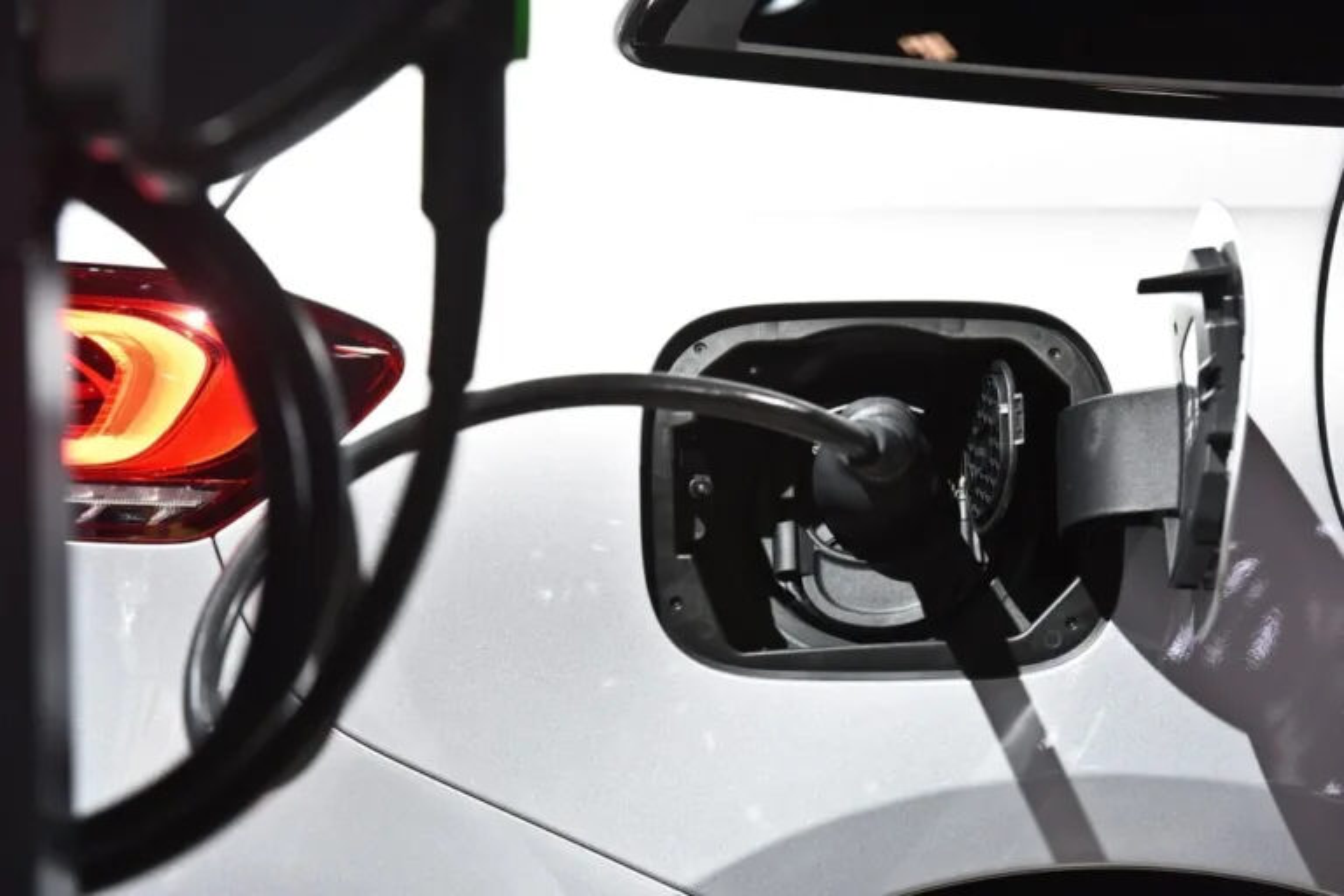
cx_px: 672
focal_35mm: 135
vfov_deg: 10.2
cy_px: 448
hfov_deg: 15.2
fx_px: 5040
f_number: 5.6
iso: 1600
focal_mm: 135
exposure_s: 1/160
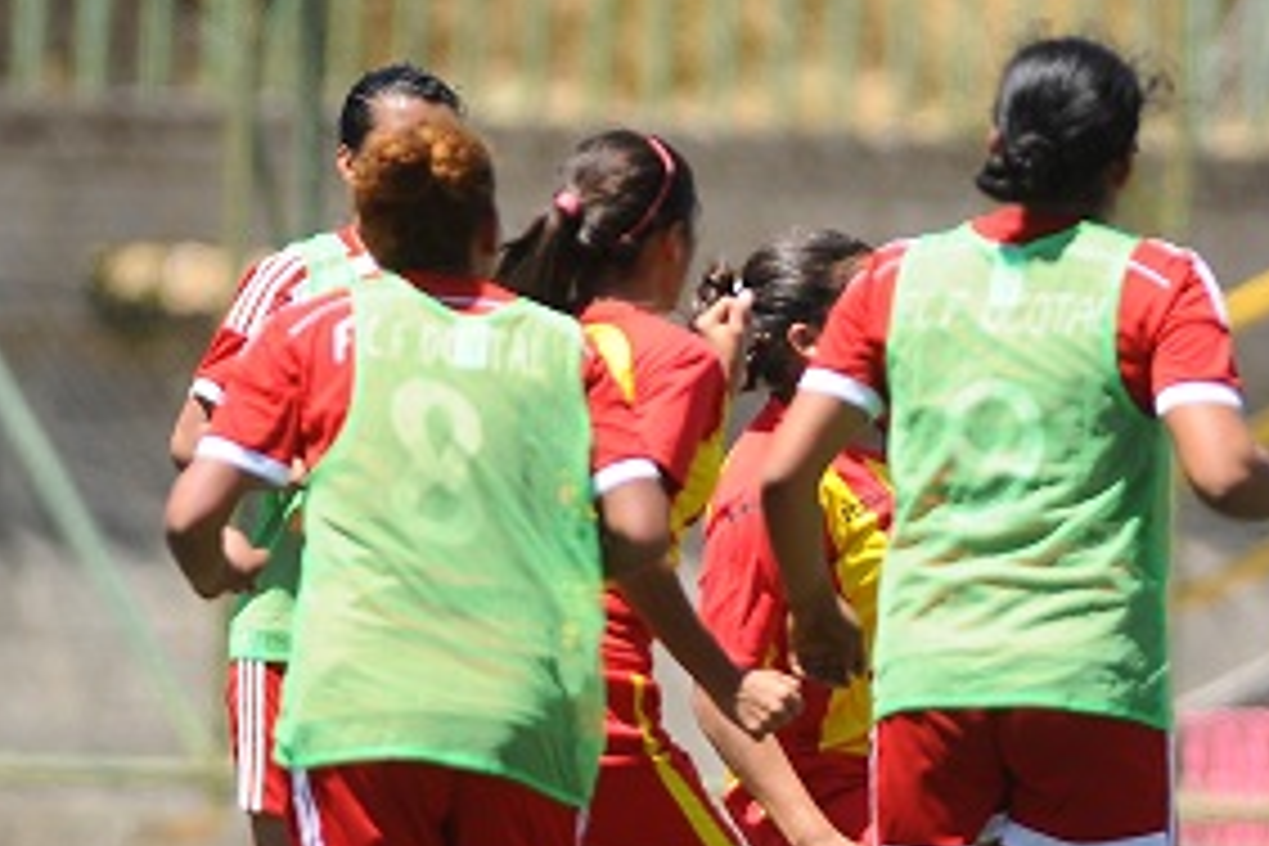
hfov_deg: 1.8
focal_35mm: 1117
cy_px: 513
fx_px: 39371
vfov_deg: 1.2
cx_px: 950
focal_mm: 300
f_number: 2.8
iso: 160
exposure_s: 1/1600
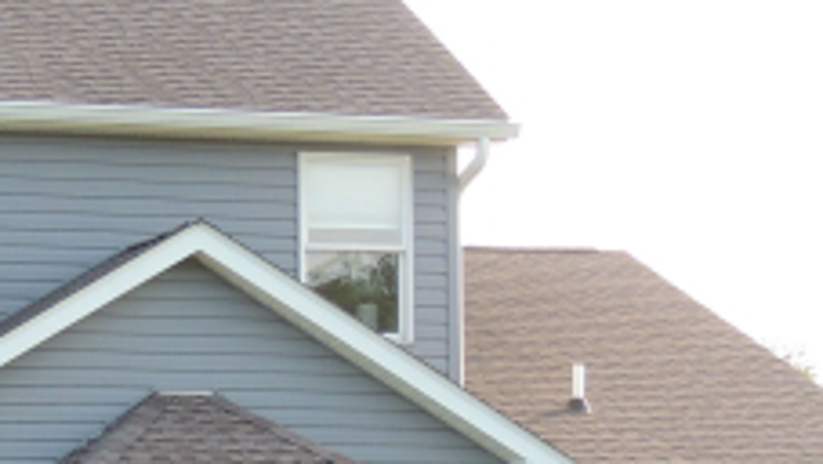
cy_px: 689
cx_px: -92
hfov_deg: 13.2
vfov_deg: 7.5
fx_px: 3494
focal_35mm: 160
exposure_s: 1/125
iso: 100
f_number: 3.6
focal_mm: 8.9
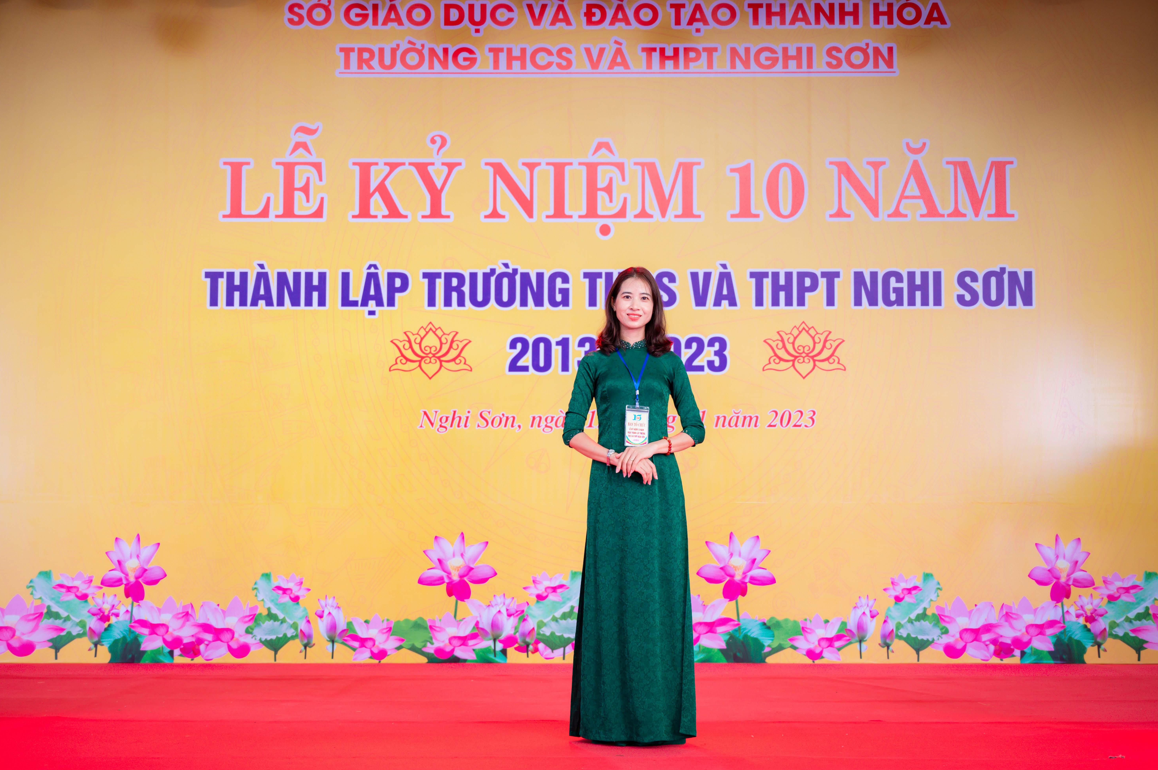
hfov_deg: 39.6
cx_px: 589
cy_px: 380
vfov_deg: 27.0
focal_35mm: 50
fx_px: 1607
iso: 500
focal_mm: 49
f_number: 4
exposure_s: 1/250
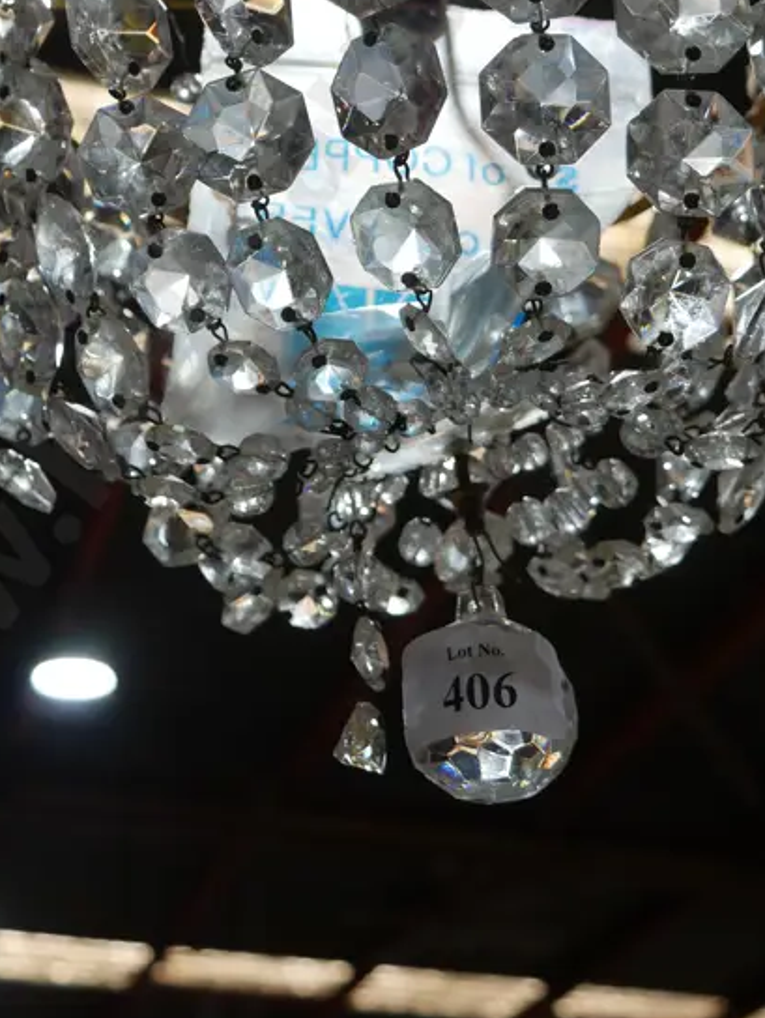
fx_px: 1883
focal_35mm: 64
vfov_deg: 28.9
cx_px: 371
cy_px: 73
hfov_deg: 23.0
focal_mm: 17
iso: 200
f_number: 4
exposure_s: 1/80
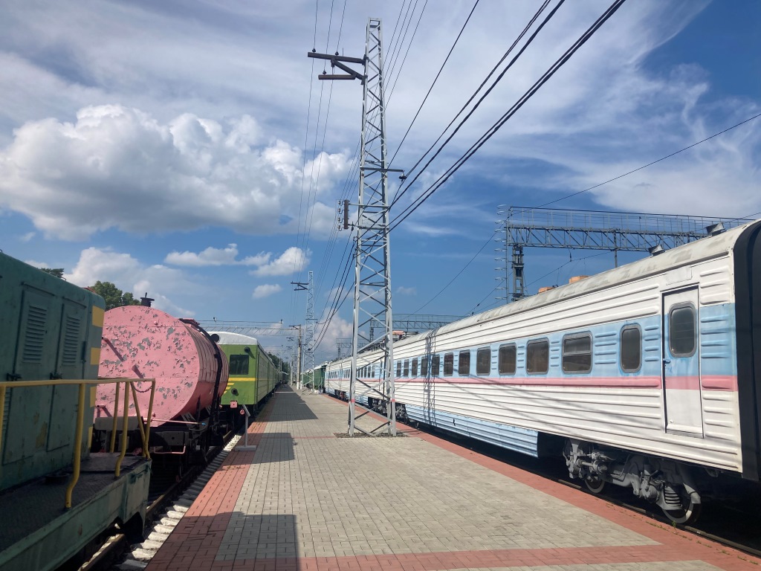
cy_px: 286
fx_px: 616
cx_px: 380
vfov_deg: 49.7
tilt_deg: +8.9
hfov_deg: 63.4
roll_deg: -0.9
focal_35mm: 28
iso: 25
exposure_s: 1/4367
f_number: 1.8
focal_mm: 3.99
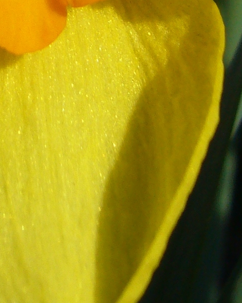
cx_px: -52
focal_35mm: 161
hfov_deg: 9.5
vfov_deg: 11.0
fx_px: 1442
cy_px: -277
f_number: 5.6
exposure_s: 1/400
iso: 80
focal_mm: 5.8
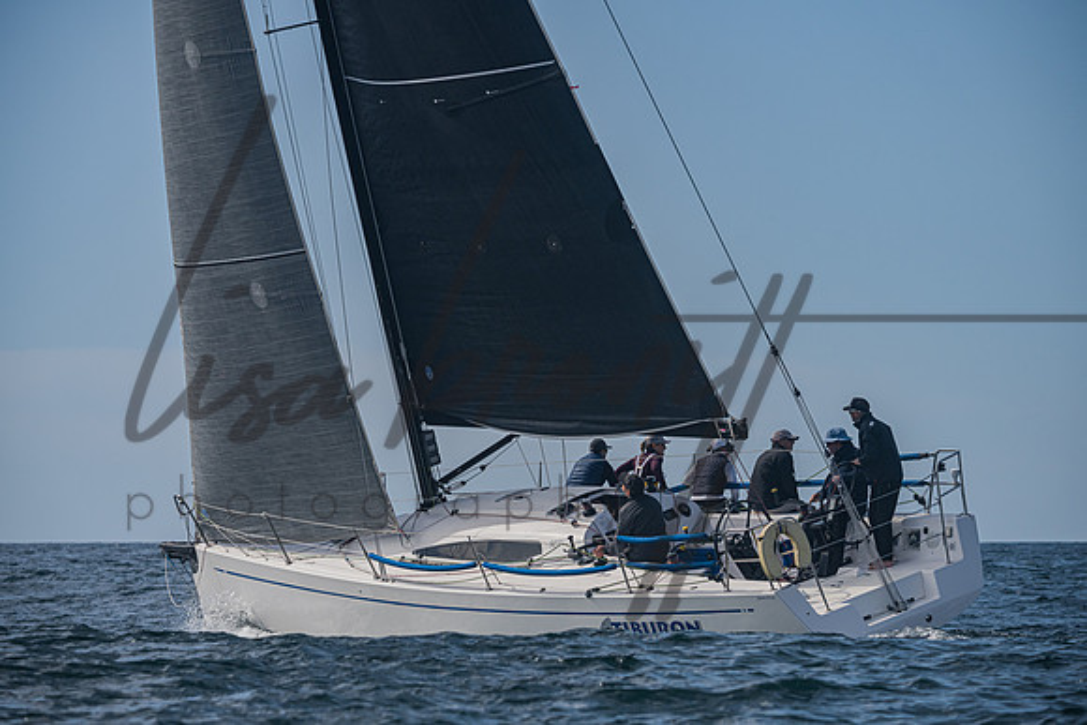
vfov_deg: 7.6
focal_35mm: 181
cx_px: 544
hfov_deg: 11.3
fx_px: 5471
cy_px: 362
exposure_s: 1/4000
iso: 320
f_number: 6.3
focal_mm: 175
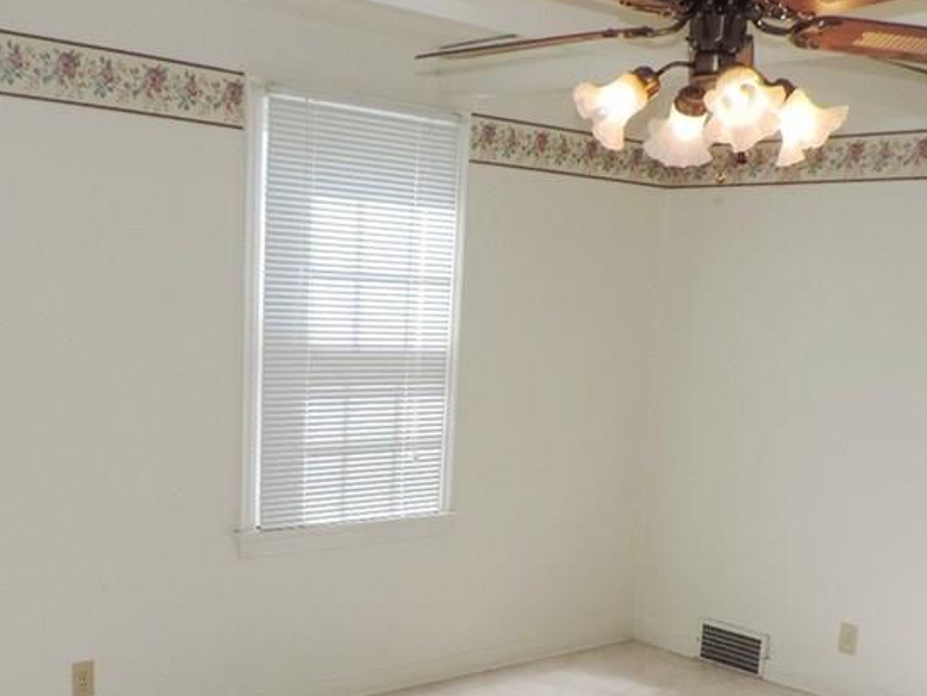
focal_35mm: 45
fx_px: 1206
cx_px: 441
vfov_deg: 31.3
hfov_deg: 42.0
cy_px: 564
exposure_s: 1/125
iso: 80
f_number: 3
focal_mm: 4.3
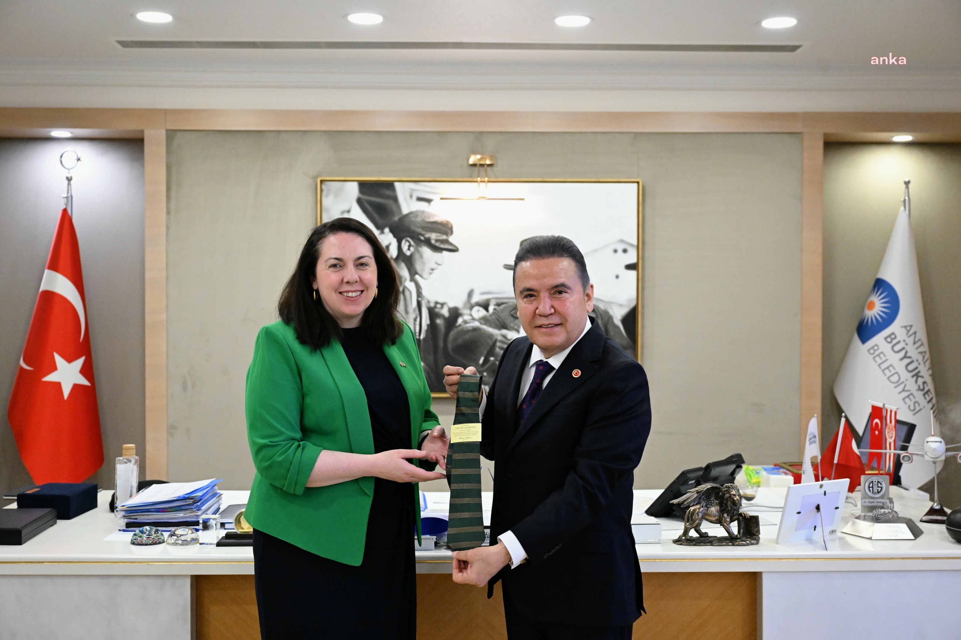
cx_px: 480
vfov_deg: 31.9
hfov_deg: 46.4
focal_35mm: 42
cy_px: 320
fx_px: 1121
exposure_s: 1/320
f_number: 4
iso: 6400
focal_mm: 42
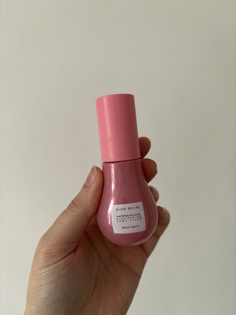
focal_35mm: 26
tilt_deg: -2.4
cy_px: 158
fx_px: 236
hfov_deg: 53.1
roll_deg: -2.2
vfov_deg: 67.3
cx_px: 118
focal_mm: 5.96
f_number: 1.6
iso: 80
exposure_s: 1/121
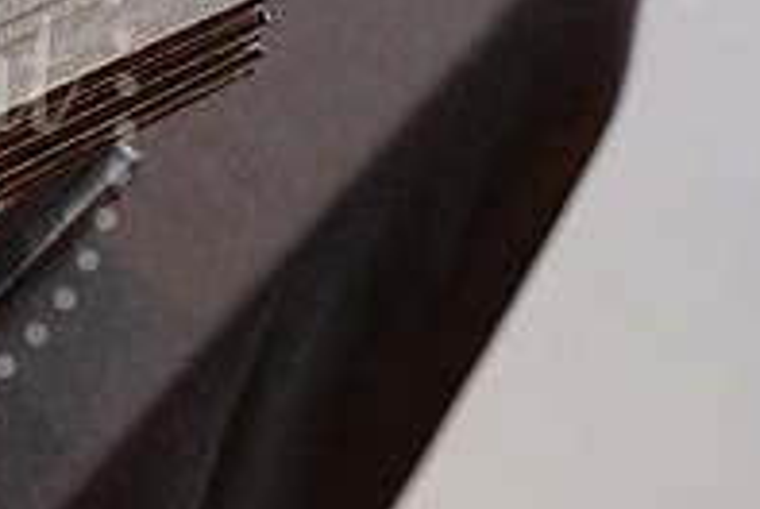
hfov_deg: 13.7
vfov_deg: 9.5
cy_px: 91
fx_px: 3045
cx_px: -231
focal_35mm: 144
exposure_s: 1/60
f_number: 4
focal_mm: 49
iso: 5000
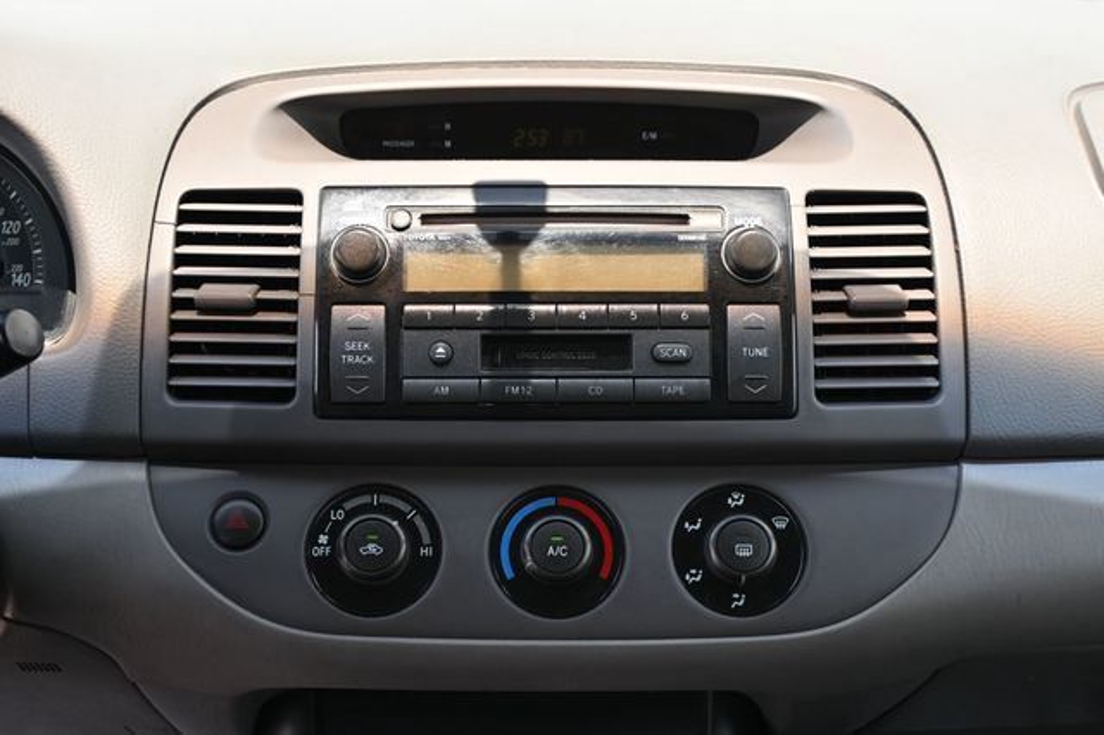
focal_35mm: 52
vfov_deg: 25.7
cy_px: 368
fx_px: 1609
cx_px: 552
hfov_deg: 37.9
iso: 400
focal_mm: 35
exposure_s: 1/160
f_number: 5.3
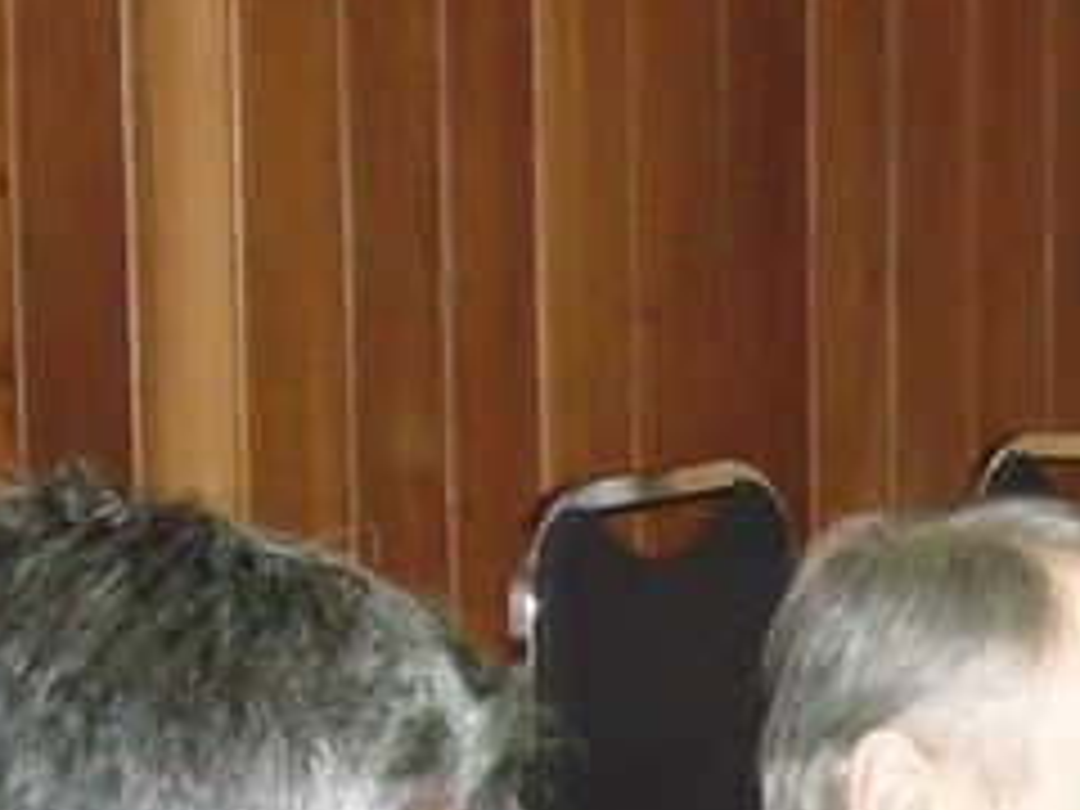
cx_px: 1678
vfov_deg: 7.3
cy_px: 1393
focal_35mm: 199
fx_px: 6209
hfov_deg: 9.6
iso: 800
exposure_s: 1/60
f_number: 3.9
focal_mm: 9.5
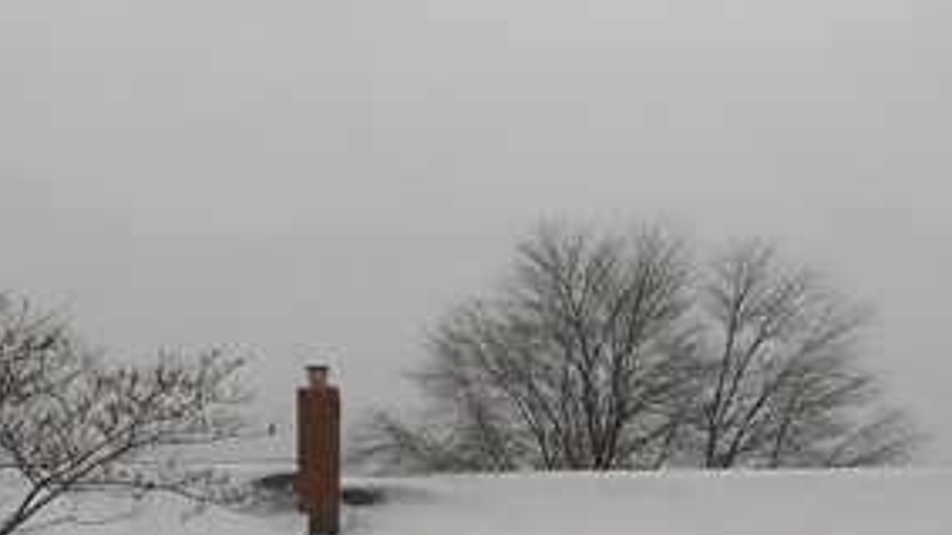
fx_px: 1867
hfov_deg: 28.2
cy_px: 639
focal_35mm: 74
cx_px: 239
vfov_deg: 15.7
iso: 80
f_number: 3.8
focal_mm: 5.3
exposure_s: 1/200
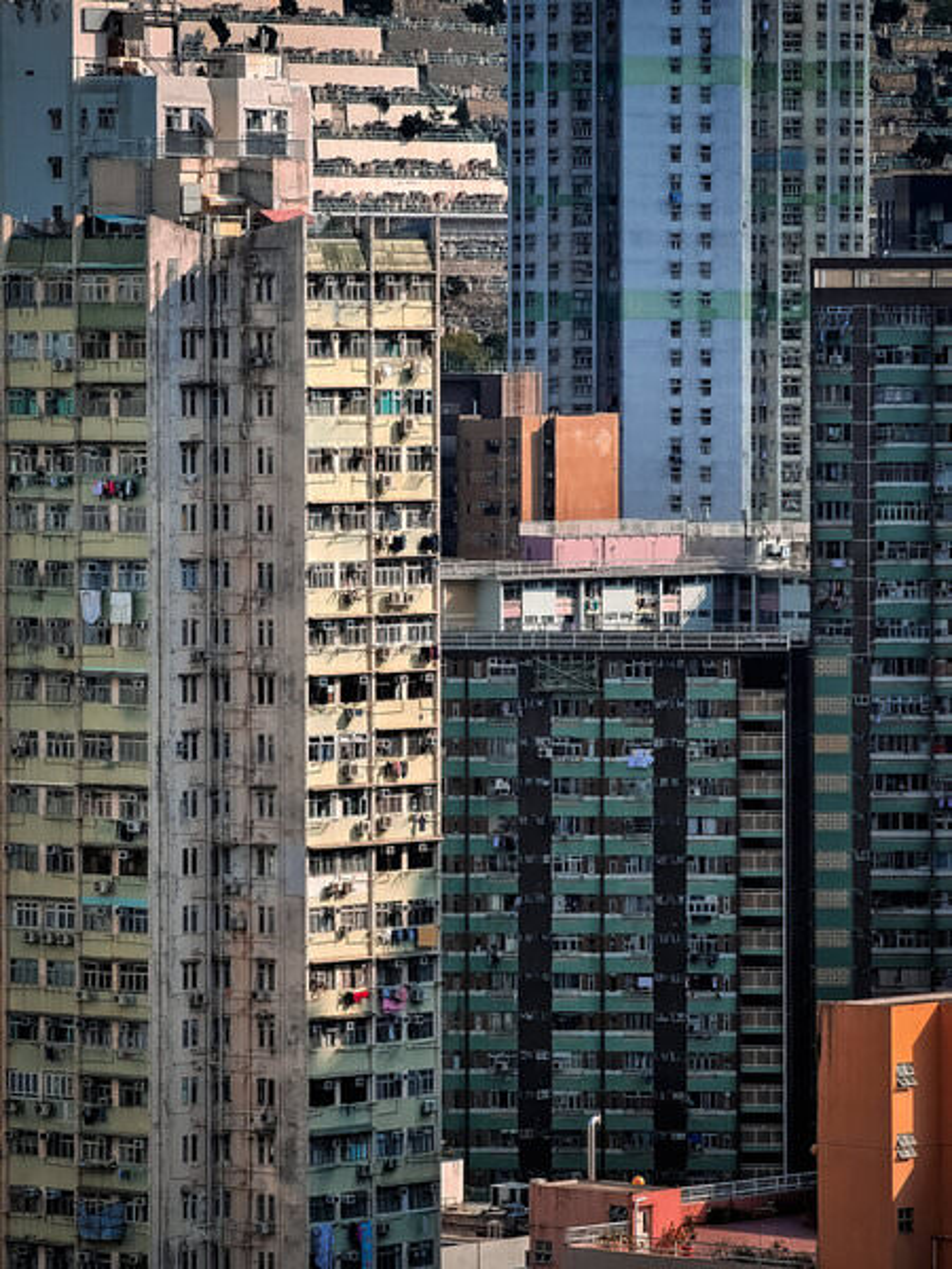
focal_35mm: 230
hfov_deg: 6.5
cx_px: 476
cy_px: 634
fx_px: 8434
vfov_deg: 8.6
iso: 50
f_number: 4.9
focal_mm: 27.2
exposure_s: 1/460
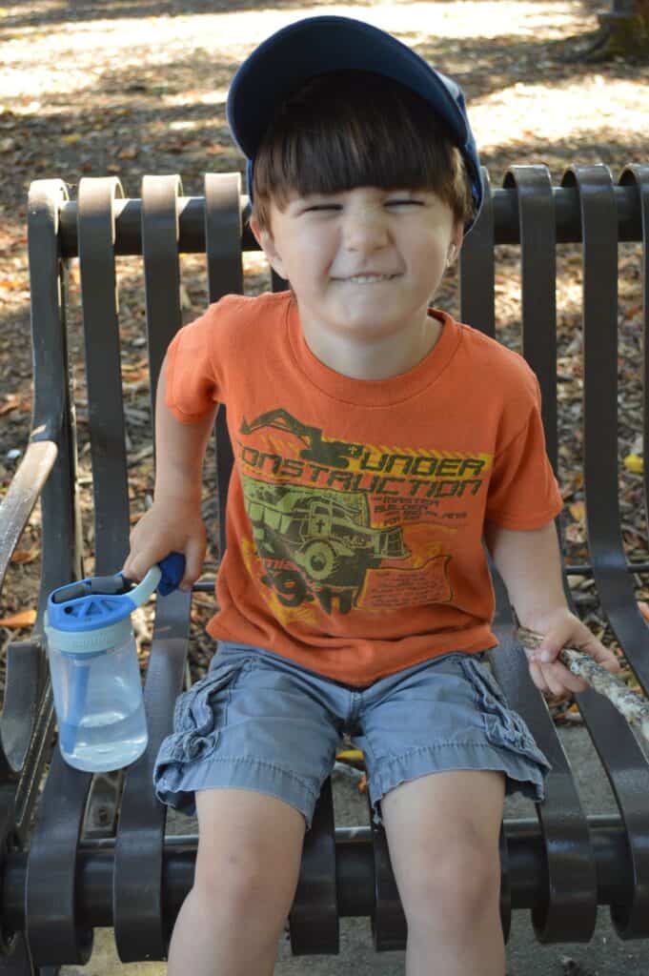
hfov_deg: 30.8
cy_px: 488
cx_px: 324
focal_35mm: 44
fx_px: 1178
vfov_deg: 45.0
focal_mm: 29
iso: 400
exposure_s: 1/100
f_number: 4.5
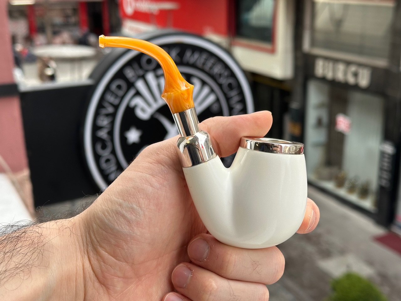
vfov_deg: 30.3
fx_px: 556
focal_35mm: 48
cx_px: 200
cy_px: 150
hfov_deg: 39.7
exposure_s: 1/1145
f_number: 1.78
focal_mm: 6.86
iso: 64
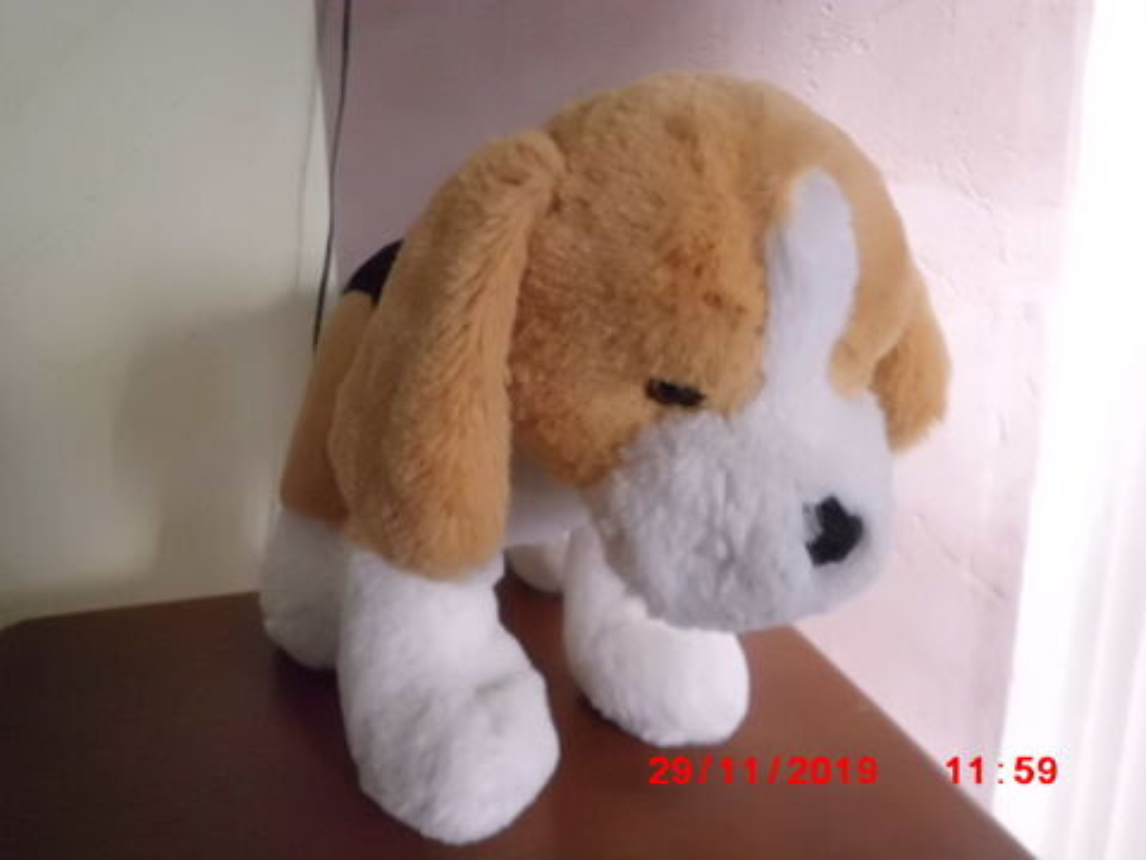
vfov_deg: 53.1
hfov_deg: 67.3
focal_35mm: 26
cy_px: 430
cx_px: 573
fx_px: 861
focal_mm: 4.6
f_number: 3.2
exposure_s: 1/30
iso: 800
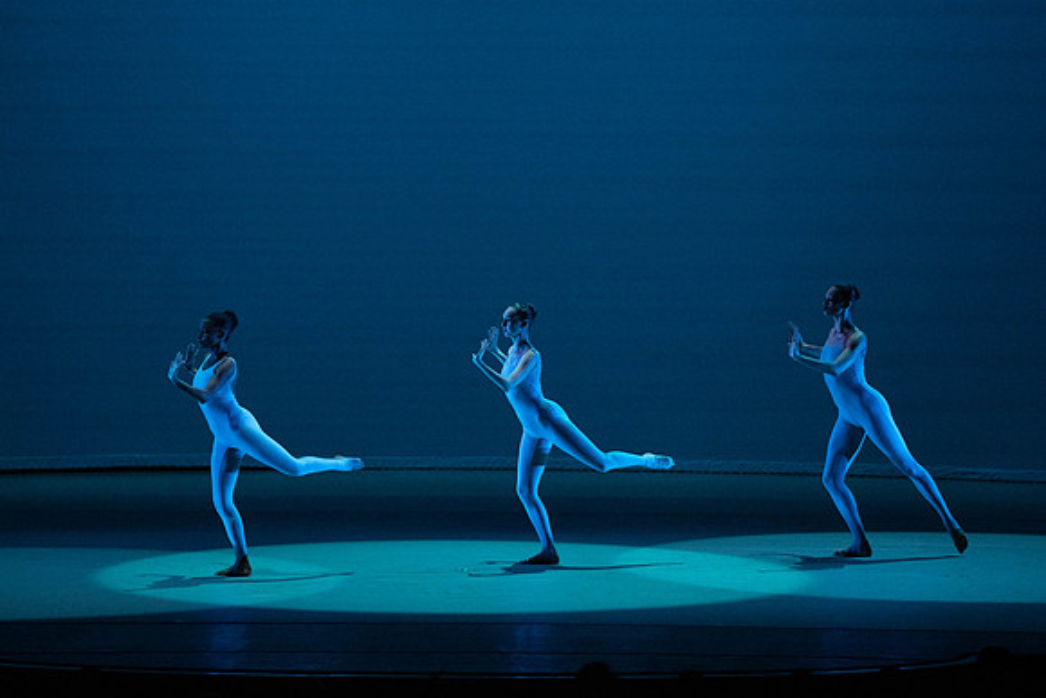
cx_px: 523
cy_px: 349
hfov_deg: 11.2
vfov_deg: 7.5
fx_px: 5318
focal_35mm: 183
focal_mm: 183
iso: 16000
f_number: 5.6
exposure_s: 1/400
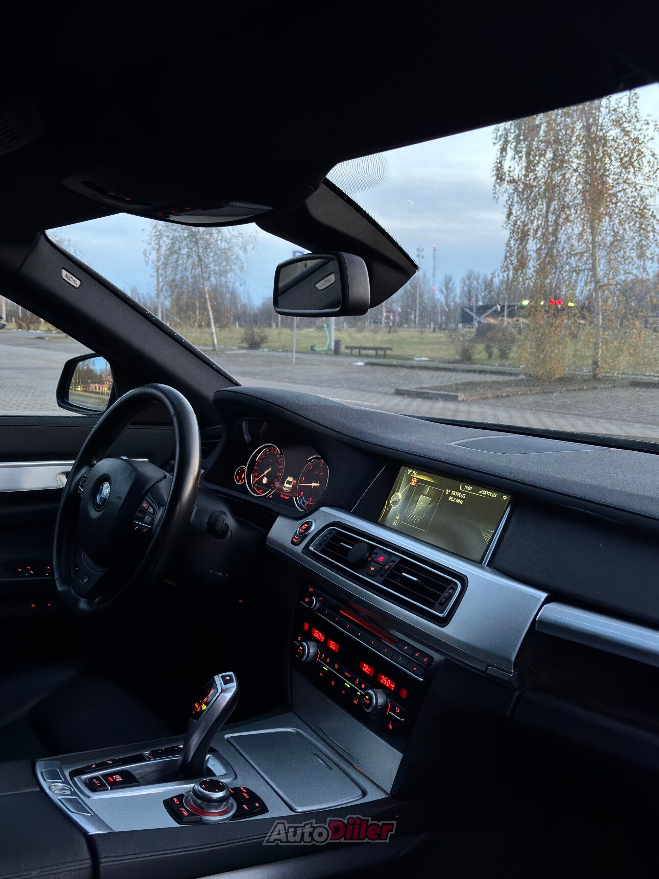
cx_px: 330
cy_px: 440
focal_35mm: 32
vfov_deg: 56.8
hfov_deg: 44.2
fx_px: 812
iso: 500
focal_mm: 5.96
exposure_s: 1/30
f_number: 1.6
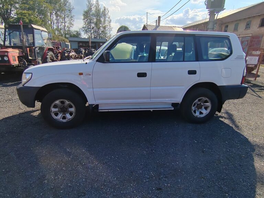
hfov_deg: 71.6
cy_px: 99
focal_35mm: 24
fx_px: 183
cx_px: 132
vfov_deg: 56.8
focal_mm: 2.16
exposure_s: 1/1600
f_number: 2.2
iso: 100
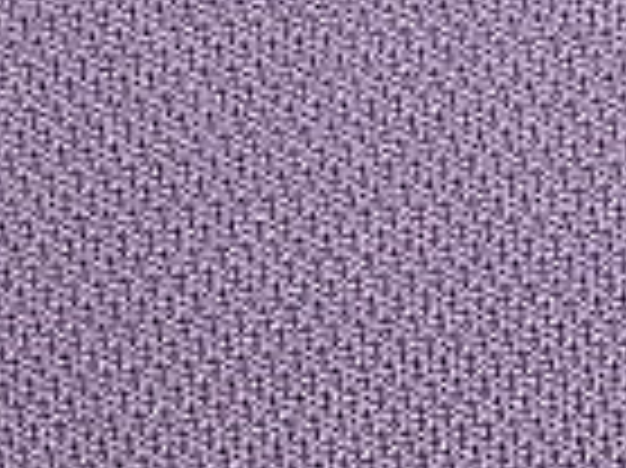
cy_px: 27
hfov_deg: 3.5
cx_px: -14
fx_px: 10155
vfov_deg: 2.6
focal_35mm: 562
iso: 160
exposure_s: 1/80
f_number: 7.1
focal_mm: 50
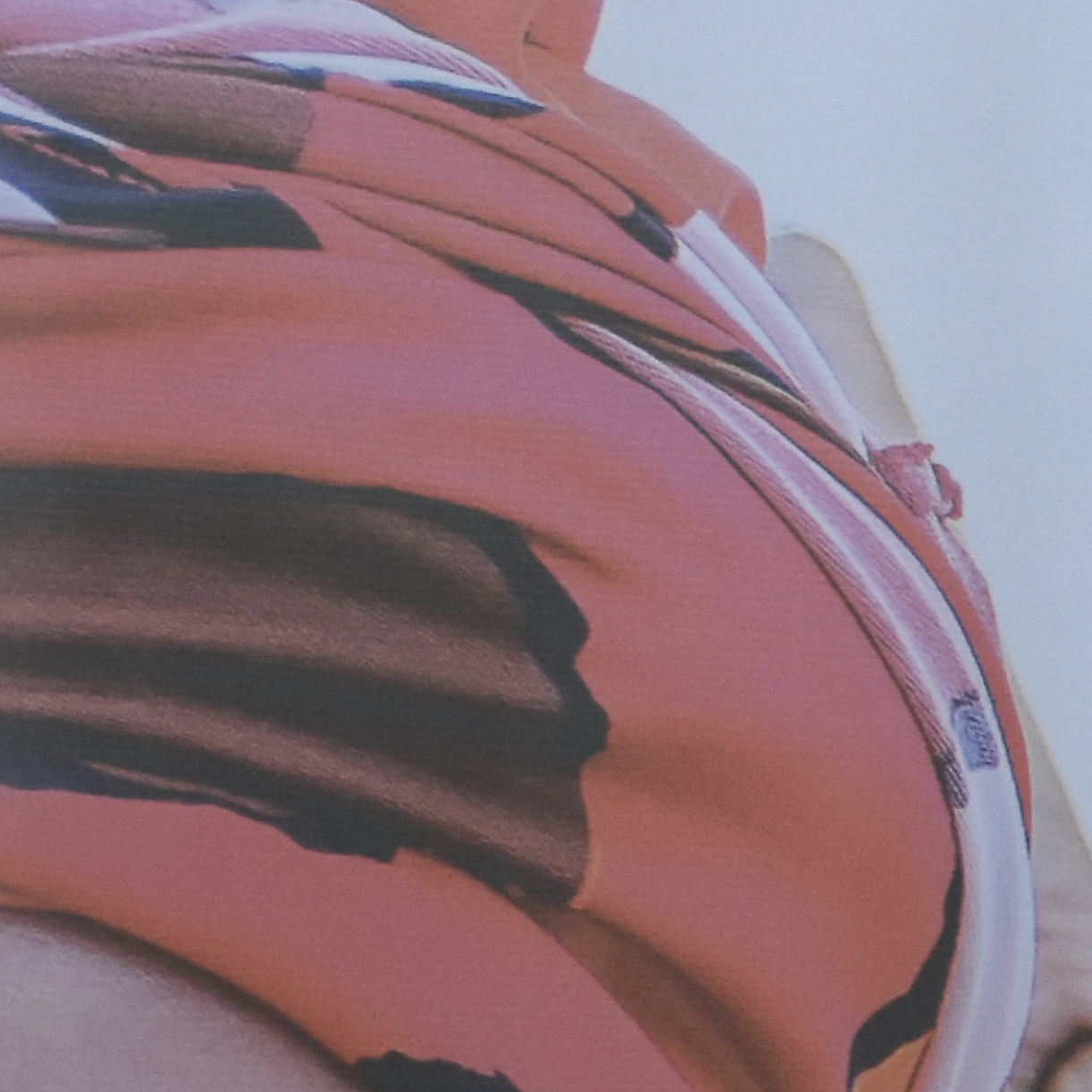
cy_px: 1177
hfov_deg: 8.7
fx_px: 6745
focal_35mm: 189
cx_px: 2179
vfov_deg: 9.2
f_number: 4
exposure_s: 1/100
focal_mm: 30
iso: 1000
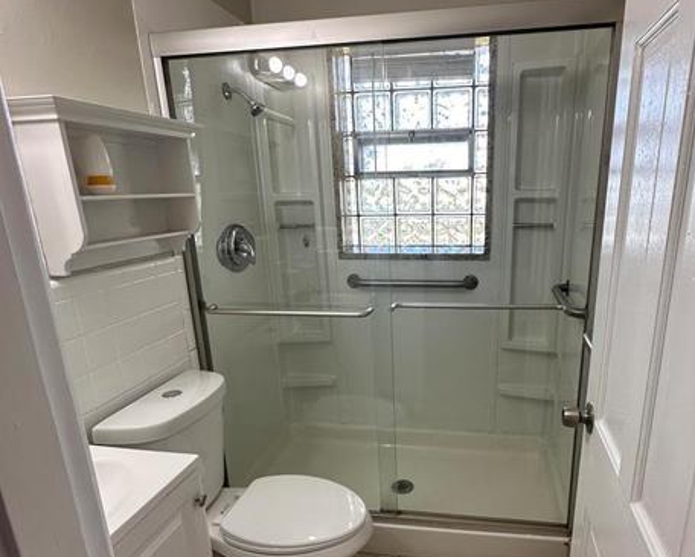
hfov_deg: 71.9
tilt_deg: -16.3
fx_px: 473
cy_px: 327
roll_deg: -0.2
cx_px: 415
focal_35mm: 23
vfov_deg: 60.5
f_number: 2.2
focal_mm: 2.22
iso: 100
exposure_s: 1/120
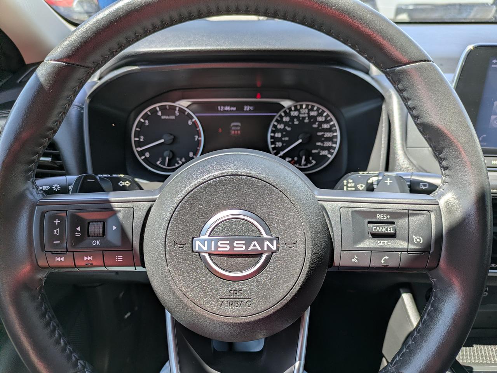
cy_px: 186
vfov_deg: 54.9
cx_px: 248
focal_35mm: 25
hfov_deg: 69.4
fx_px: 359
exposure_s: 1/501
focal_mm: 5.43
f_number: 1.89
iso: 57
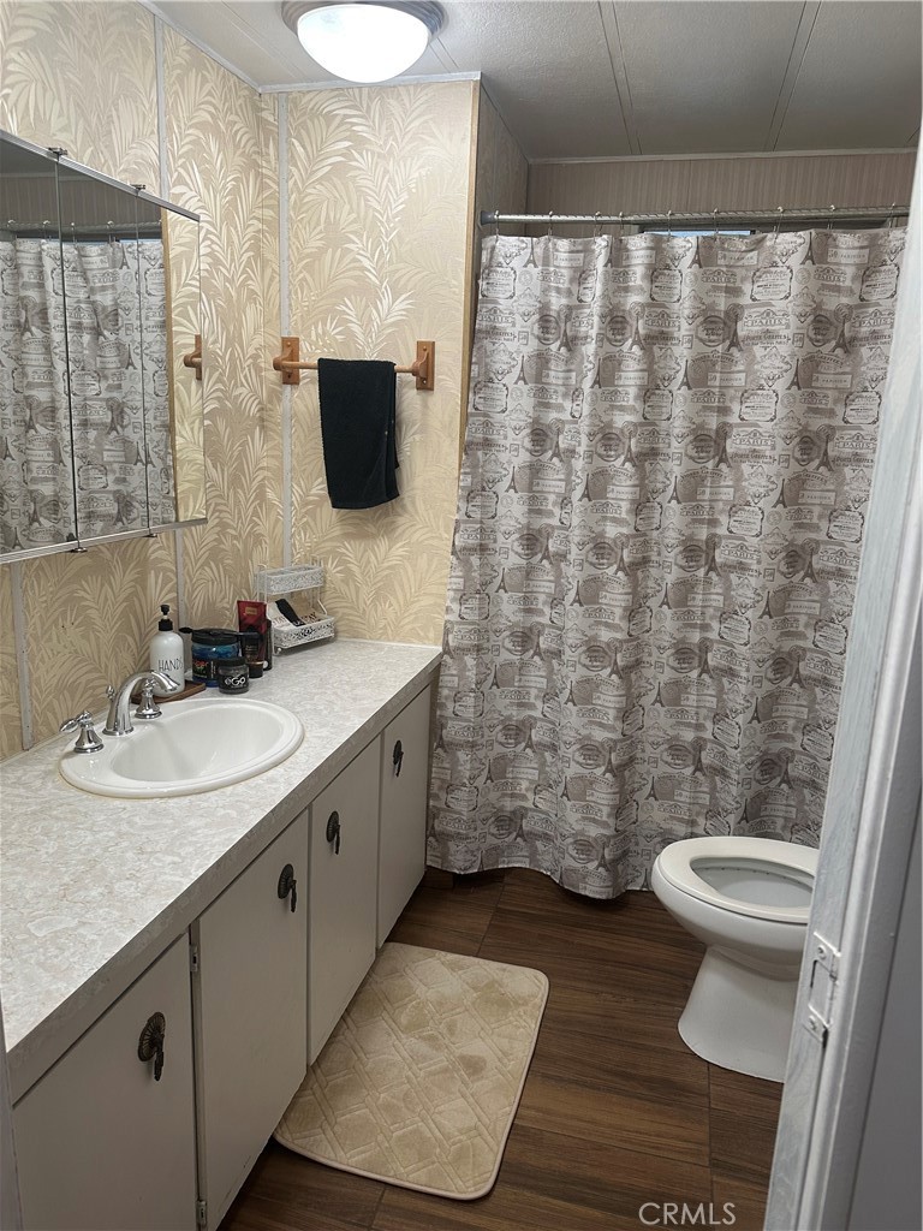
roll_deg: -2.7
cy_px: 616
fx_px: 853
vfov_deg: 71.6
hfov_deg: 56.8
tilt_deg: -12.4
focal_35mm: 24
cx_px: 462
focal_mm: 6.86
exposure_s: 1/60
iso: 160
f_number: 1.78
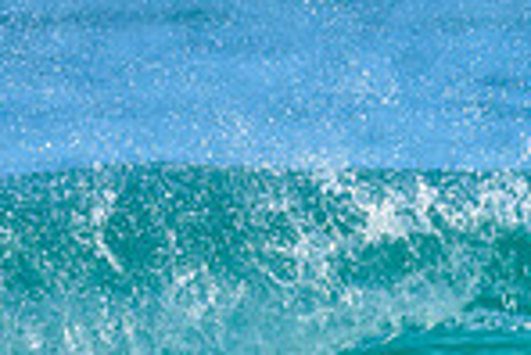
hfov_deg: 0.5
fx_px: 63722
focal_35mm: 4316
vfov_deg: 0.3
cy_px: 495
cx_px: 826
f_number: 6.3
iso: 400
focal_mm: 800
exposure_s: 1/2000
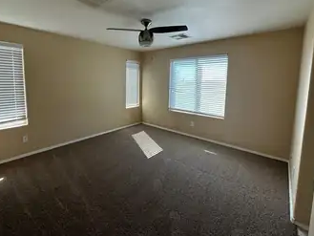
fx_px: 154
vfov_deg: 74.0
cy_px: 96
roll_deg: -0.4
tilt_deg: -4.5
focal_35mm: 17
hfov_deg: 90.7
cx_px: 140
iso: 40
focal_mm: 2.22
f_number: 2.2
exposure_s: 1/165
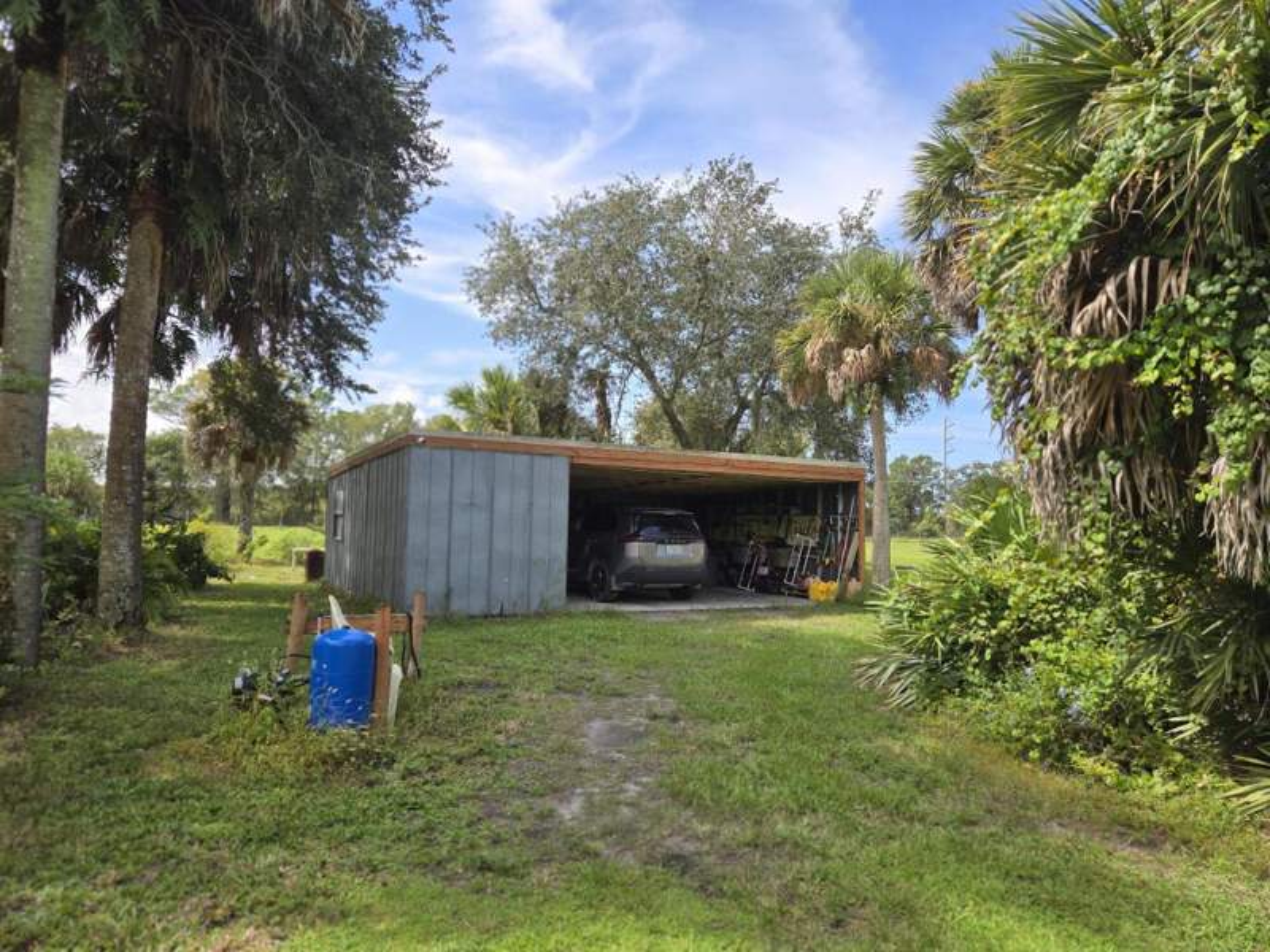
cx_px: 635
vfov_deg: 58.9
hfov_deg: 73.9
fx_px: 844
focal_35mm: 23
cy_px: 476
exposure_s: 1/1044
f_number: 1.8
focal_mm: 5.4
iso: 25
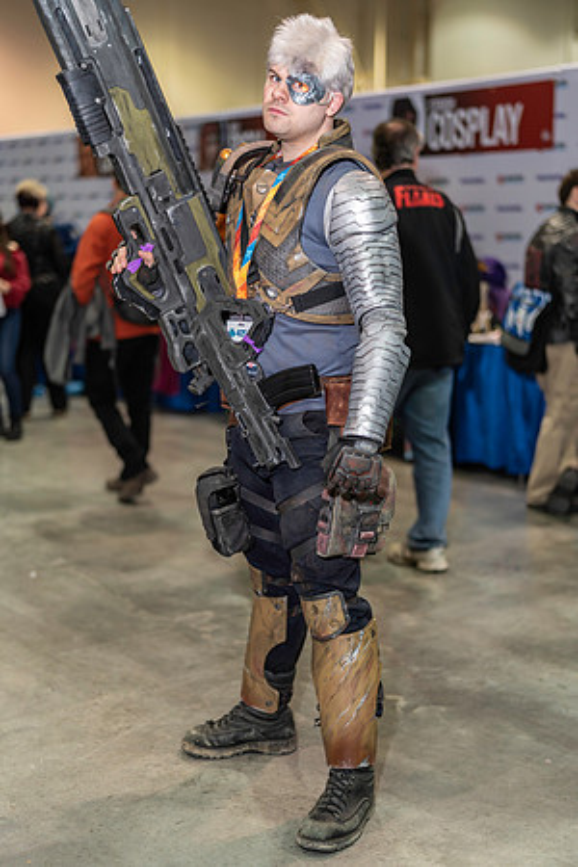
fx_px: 1204
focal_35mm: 50
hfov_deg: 27.0
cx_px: 289
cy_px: 434
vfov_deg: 39.6
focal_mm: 50
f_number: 1.4
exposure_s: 1/400
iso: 500
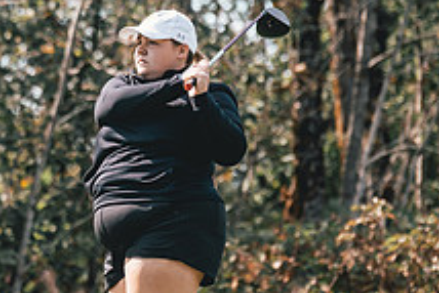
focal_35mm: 501
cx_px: 84
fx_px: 6113
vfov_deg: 2.7
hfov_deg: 4.1
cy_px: 159
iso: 400
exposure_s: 1/3200
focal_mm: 150
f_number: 2.8
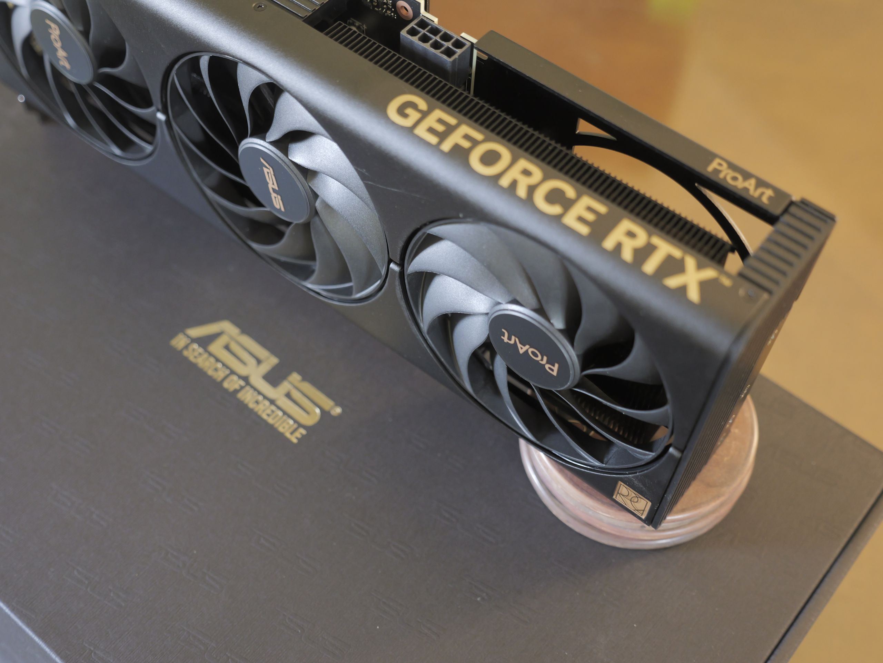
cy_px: 332
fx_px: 1123
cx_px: 442
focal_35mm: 44
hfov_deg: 42.9
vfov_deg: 32.9
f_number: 2.8
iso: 1250
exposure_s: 1/10
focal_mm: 22
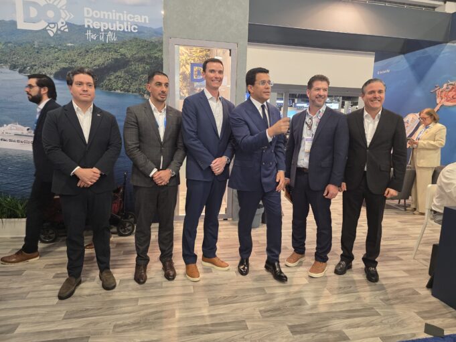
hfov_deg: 73.9
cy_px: 171
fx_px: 303
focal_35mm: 23
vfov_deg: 58.9
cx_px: 228
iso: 640
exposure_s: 1/120
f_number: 1.7
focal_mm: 6.3
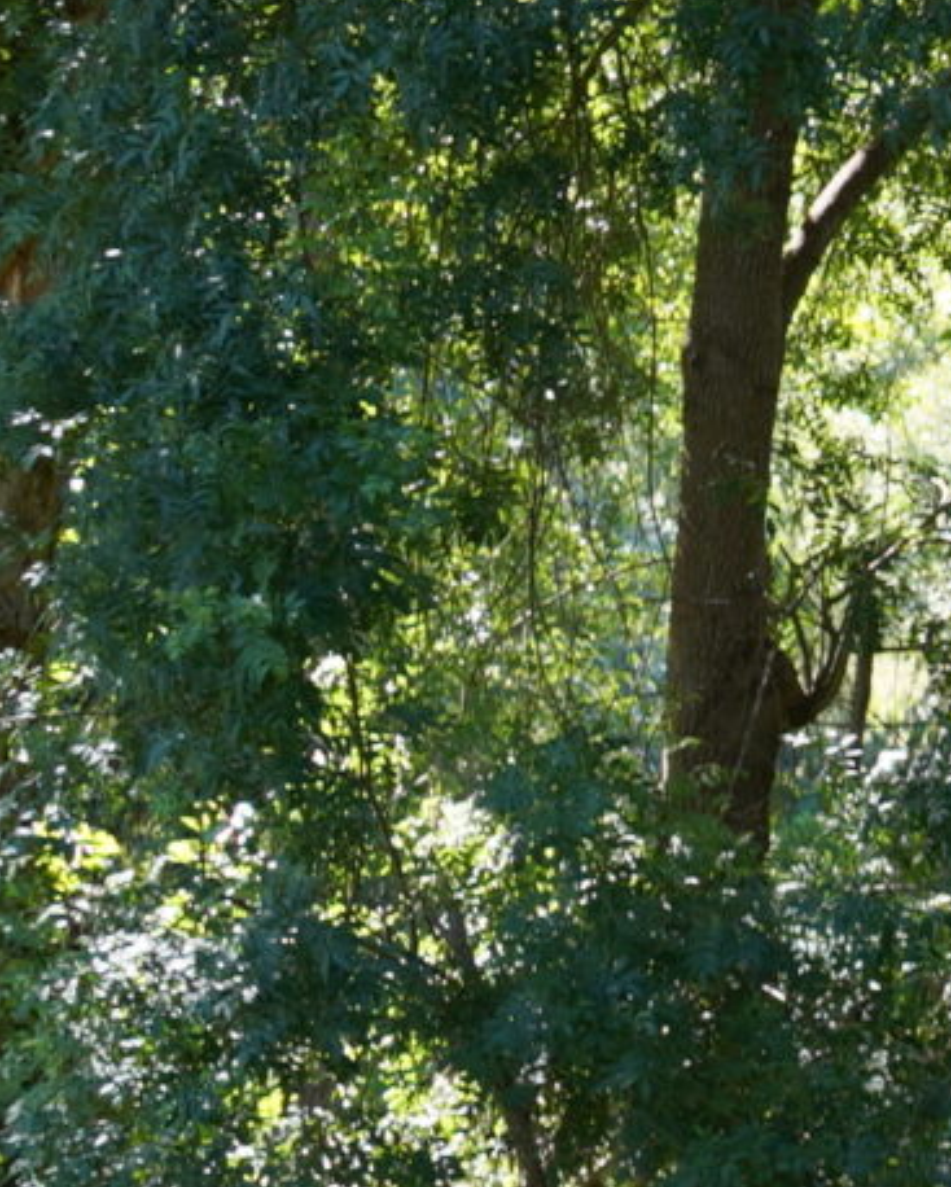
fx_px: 5342
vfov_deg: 12.5
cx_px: 3104
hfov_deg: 8.2
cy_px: 1222
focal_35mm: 152
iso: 200
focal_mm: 29
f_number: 4
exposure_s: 1/160
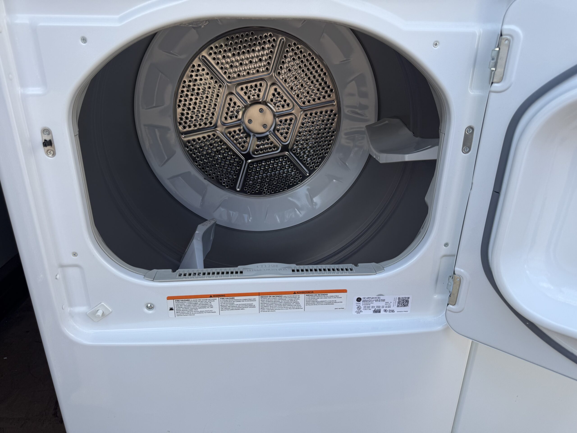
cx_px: 288
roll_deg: -0.6
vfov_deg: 56.8
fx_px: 400
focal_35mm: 24
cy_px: 216
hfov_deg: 71.6
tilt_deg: -18.0
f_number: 1.78
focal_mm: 6.76
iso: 80
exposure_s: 1/1046
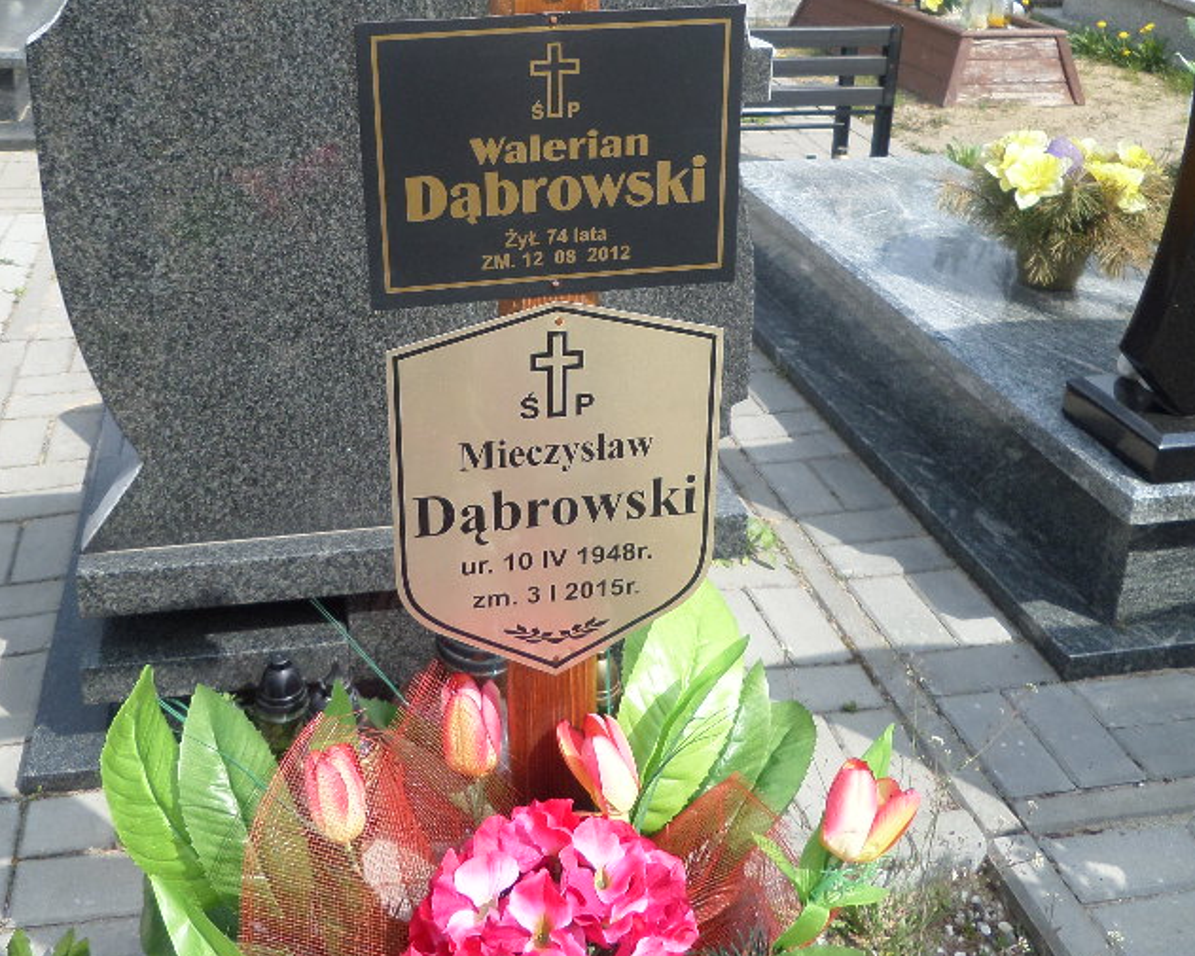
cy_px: 271
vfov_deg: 38.4
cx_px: 526
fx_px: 1344
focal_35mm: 38
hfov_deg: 47.8
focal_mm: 4.3
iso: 80
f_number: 3.1
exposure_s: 1/750
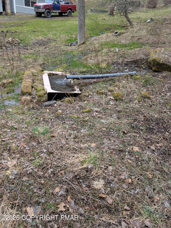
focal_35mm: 24
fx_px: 158
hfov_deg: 56.9
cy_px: 114
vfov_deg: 71.5
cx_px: 86
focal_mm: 6.9
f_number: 1.68
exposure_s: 1/212
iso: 22
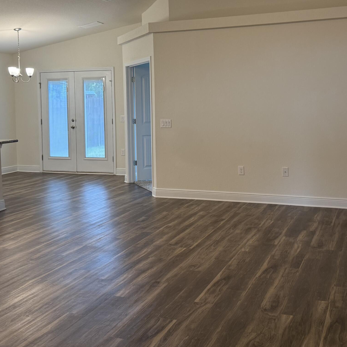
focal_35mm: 42
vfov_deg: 39.6
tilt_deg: -1.7
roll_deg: +0.7
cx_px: 199
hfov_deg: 39.9
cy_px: 121
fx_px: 476
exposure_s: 1/60
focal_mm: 6.76
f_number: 1.78
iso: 160
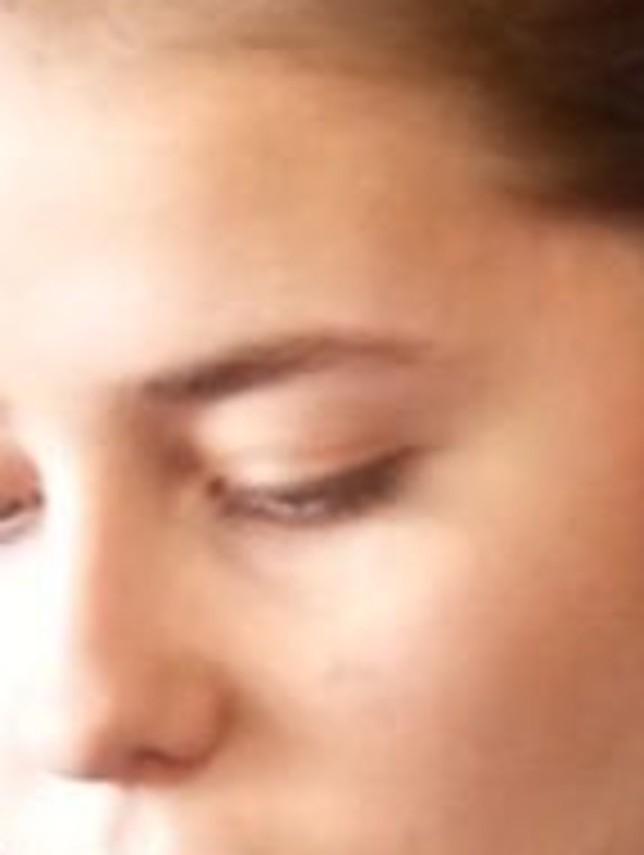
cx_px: 468
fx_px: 50515
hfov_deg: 0.7
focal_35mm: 2041
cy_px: 878
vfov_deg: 1.0
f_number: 2.8
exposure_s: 1/30
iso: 800
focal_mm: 68.1
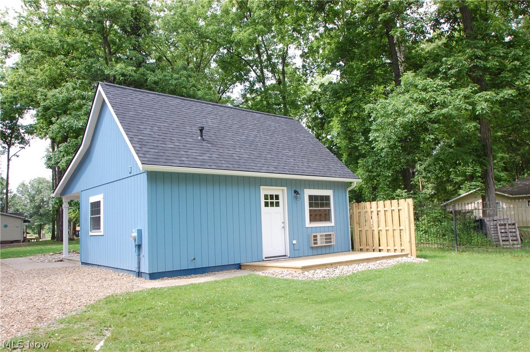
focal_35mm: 28
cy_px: 176
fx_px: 419
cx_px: 265
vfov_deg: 45.6
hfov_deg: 64.6
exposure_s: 1/320
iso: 800
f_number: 10
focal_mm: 19
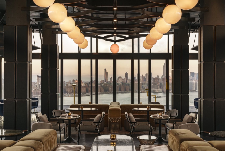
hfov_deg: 48.3
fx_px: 251
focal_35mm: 40
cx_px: 115
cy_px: 77
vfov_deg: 33.6
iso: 320
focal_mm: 39
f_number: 13
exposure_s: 1/10
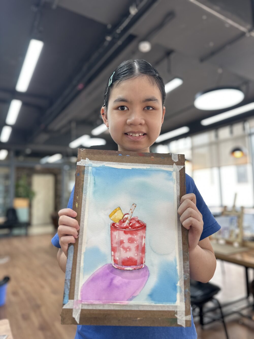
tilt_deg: +6.7
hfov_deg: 56.8
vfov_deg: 71.6
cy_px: 170
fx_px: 235
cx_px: 127
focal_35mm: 24
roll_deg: +0.9
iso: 80
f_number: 1.78
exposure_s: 1/121
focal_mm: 6.86
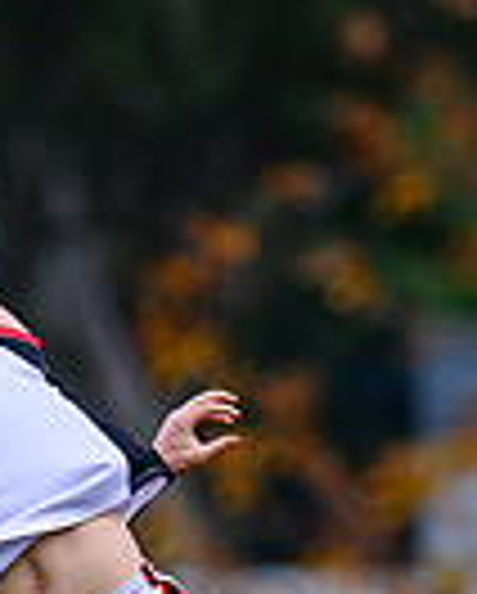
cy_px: 824
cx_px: -95
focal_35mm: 3144
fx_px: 55354
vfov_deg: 0.6
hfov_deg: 0.5
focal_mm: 500
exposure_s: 1/1250
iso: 360
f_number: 4
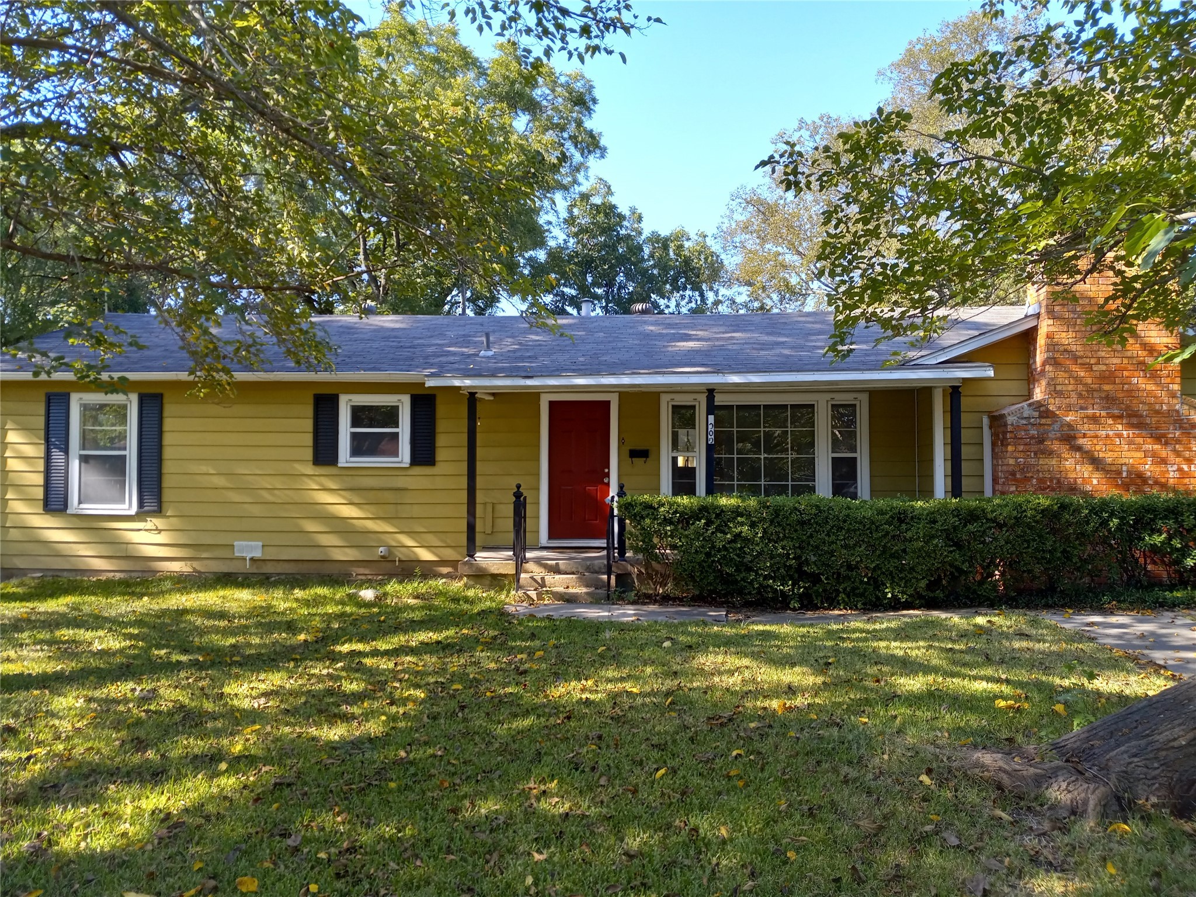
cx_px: 598
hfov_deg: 65.3
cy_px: 448
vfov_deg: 51.4
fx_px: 933
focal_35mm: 27
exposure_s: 1/188
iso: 40
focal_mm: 3.94
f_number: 1.8
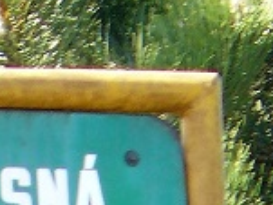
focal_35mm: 1774
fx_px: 13980
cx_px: 34
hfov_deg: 1.1
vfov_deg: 0.8
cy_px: 549
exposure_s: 1/100
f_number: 4
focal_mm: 44
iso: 100
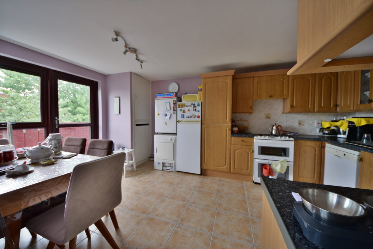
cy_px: 124
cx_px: 186
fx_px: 124
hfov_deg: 112.6
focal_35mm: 12
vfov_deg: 90.0
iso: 200
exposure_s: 1/20
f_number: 4.5
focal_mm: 8
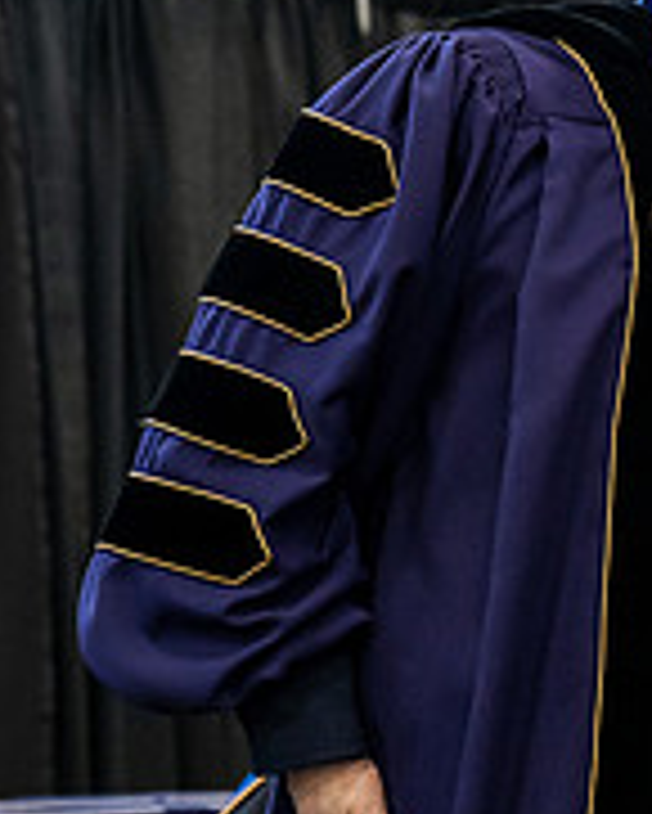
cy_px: 299
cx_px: 791
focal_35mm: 256
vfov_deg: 7.5
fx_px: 6170
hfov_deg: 6.0
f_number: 4.5
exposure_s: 1/200
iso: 4000
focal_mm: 85
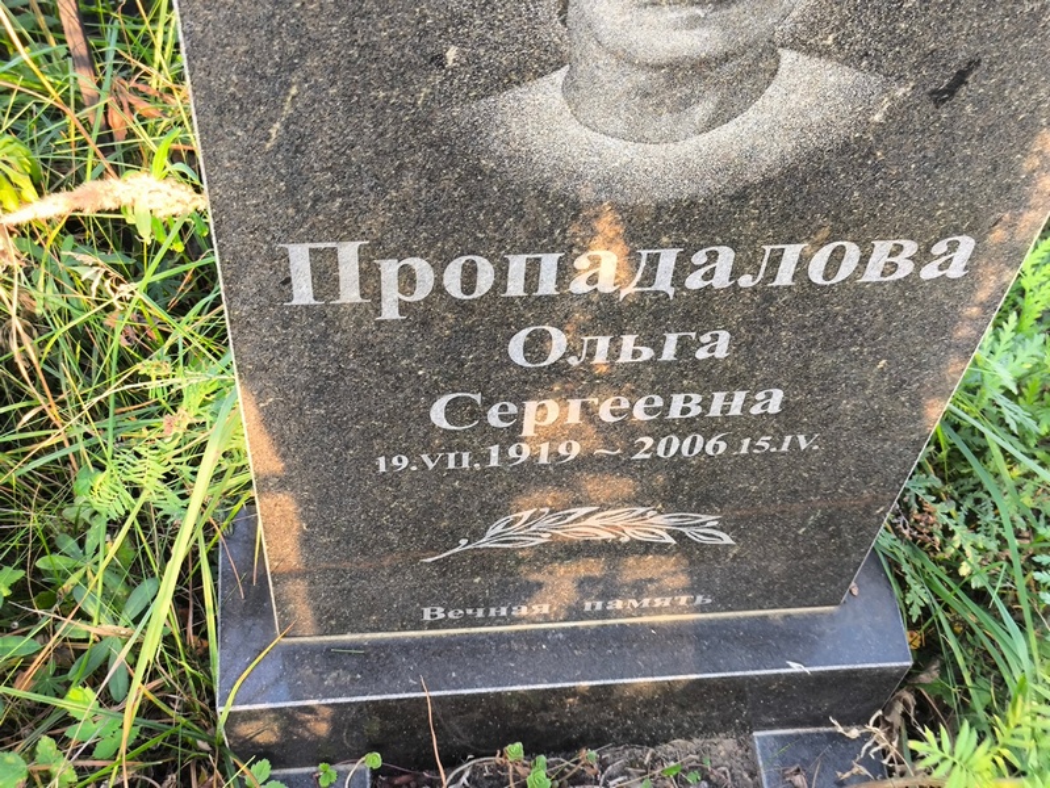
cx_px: 525
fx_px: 1517
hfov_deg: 38.2
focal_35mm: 50
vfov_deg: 29.1
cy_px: 394
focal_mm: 4.71
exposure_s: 1/50
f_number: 1.7
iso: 80
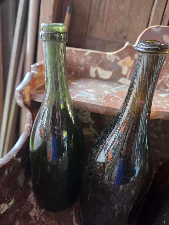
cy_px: 112
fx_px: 150
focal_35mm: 23
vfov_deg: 73.9
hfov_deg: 58.9
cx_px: 84
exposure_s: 1/120
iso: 1000
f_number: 1.8
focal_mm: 5.4
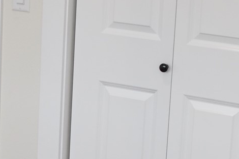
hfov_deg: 16.3
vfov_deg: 10.9
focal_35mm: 125
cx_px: 68
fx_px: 829
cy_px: 29
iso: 400
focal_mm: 18
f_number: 5
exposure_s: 1/100
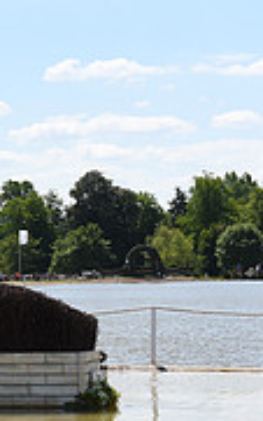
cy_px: 293
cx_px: -375
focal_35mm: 137
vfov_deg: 15.2
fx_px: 1572
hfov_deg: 8.7
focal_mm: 42
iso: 360
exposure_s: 1/2500
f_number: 5.6
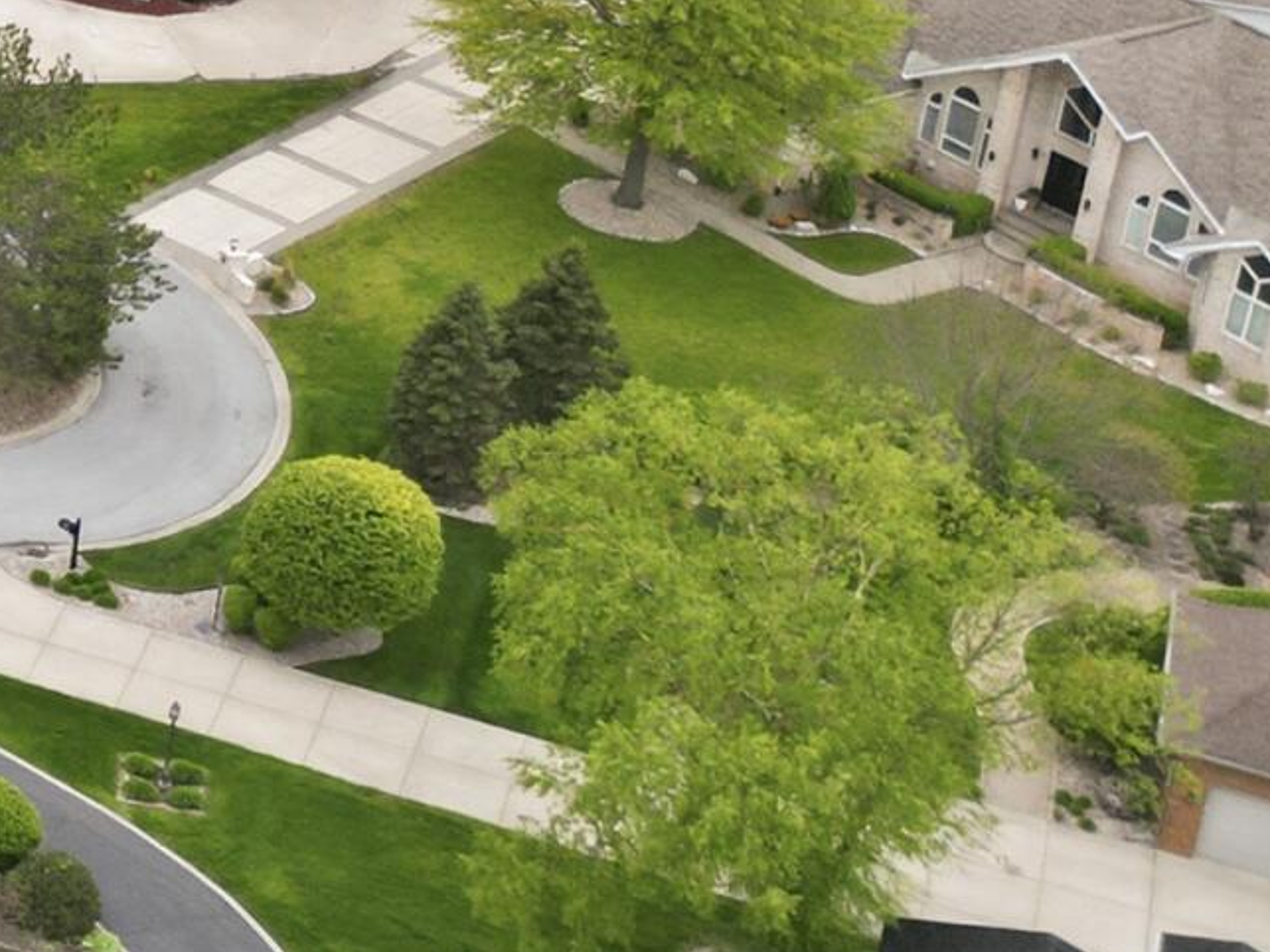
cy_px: -436
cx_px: -1442
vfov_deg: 12.6
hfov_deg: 14.1
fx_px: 4108
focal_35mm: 112
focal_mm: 6.7
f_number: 1.7
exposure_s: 1/800
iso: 130
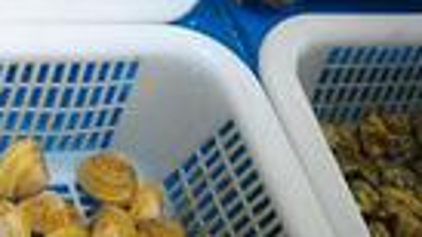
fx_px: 1701
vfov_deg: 8.0
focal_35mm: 152
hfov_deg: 14.1
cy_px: 160
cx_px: 262
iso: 3200
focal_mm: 31
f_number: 5.6
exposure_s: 1/400
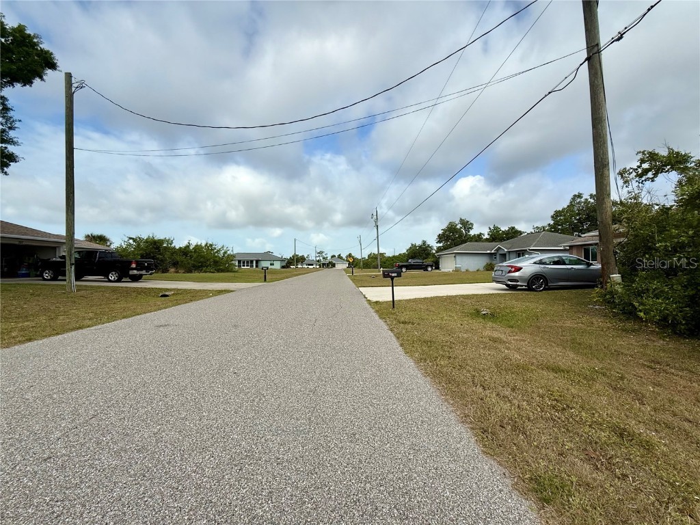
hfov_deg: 102.1
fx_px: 283
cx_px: 350
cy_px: 262
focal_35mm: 14
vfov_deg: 85.7
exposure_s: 1/2506
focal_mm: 2.22
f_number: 2.2
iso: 50
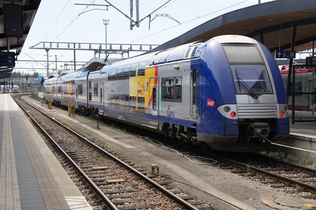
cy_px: 105
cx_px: 158
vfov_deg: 25.7
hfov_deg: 37.9
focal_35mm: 52
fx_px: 461
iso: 100
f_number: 8
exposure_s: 1/160
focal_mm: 35
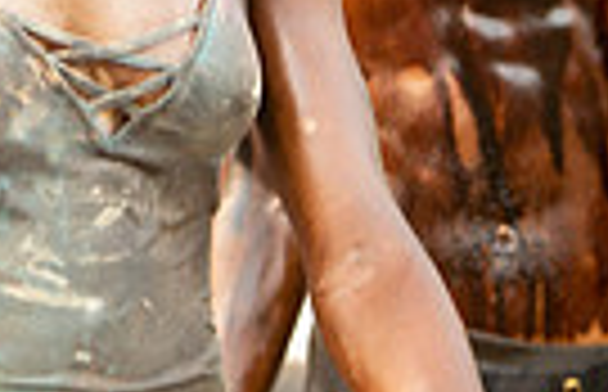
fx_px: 7823
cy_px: -139
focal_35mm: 468
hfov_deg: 4.4
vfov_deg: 2.9
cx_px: -218
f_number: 5
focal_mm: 98
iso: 900
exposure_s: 1/200
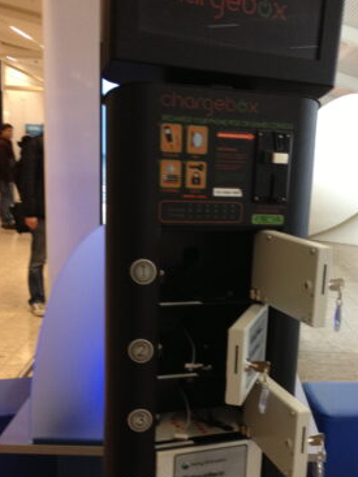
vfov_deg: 37.0
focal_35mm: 51
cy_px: 321
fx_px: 702
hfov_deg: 28.5
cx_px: 225
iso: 125
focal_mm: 4.28
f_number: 2.4
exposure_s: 1/20
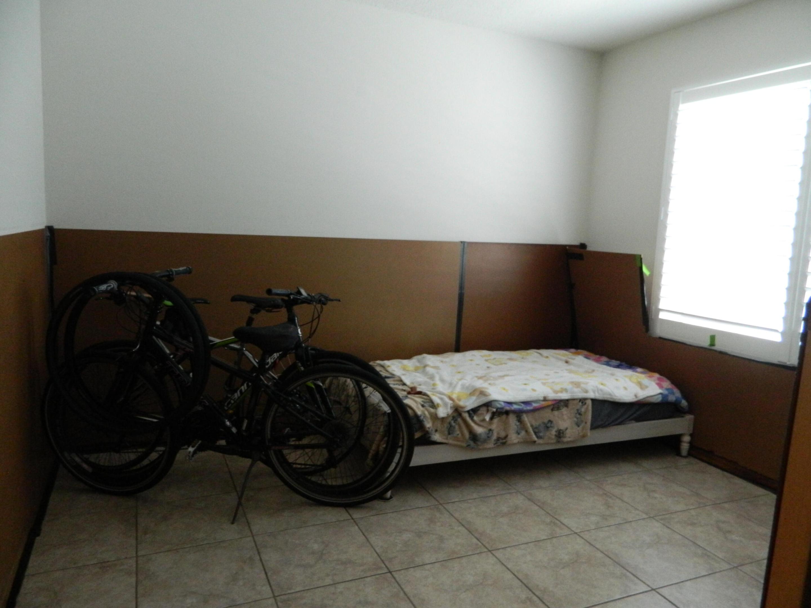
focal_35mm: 25
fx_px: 586
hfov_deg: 69.4
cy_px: 304
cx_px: 406
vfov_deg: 54.9
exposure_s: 1/30
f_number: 3.1
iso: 400
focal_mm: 4.5
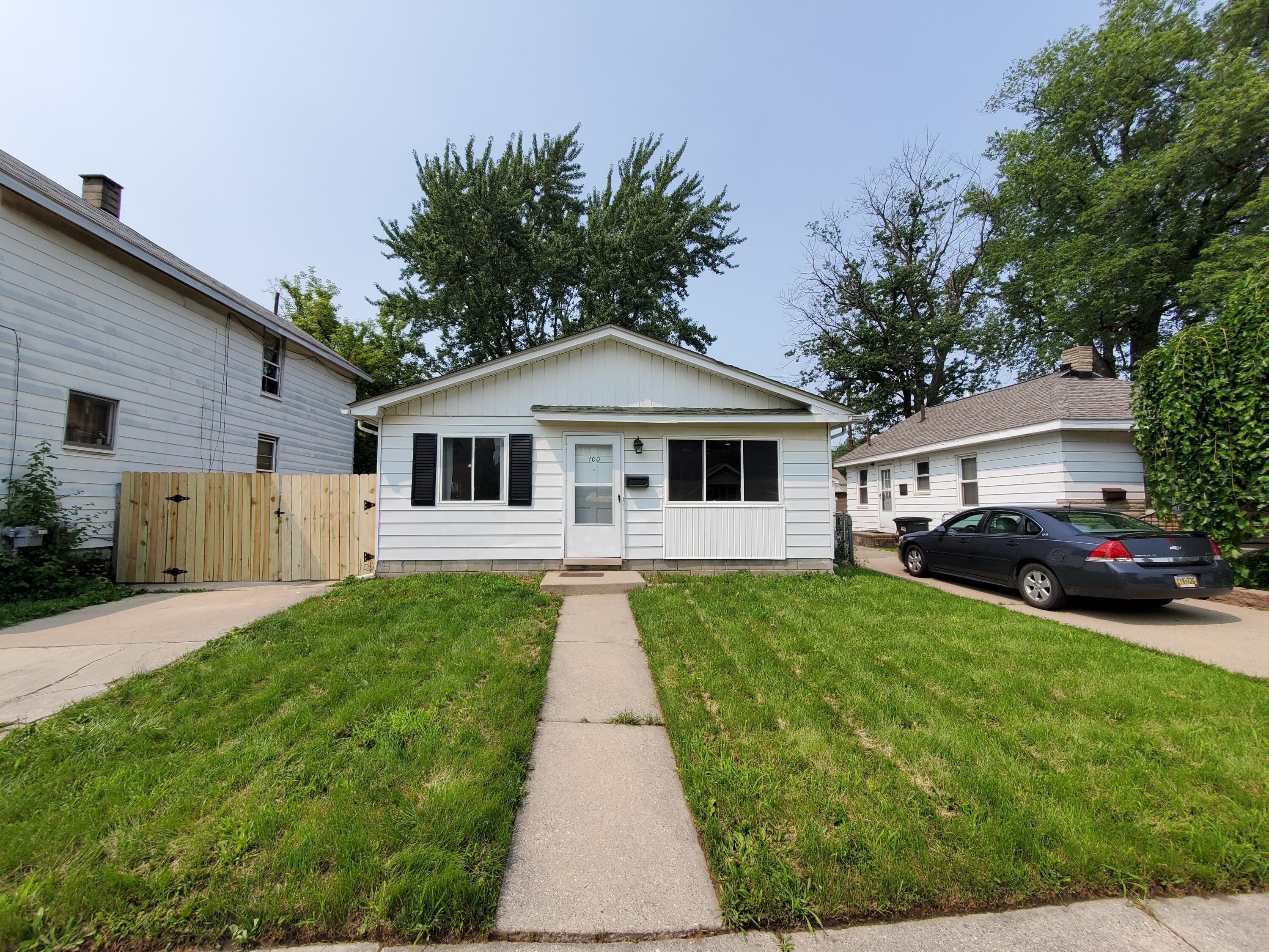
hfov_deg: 106.2
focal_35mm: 13
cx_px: 634
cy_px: 476
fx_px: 477
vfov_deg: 89.9
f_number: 2.2
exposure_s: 1/1102
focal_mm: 1.8
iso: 50
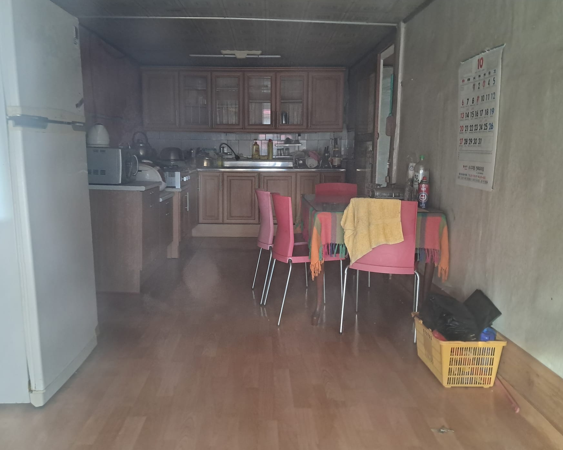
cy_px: 218
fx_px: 483
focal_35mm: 29
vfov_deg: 50.0
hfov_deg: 60.4
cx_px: 263
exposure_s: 1/50
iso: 640
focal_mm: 4
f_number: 1.8
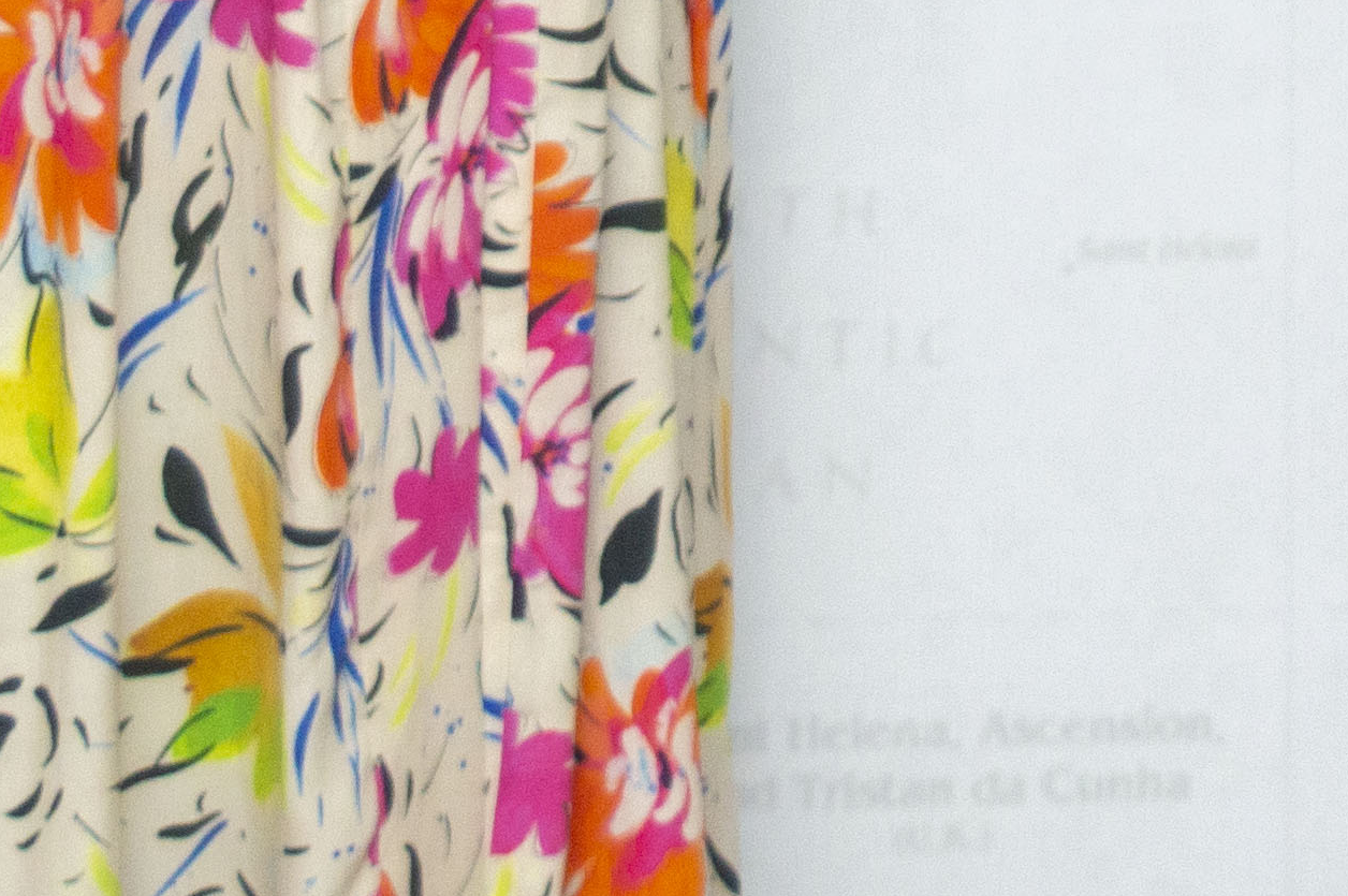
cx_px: 1483
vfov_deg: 5.8
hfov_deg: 8.9
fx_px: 8604
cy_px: -1110
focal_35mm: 230
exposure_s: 1/100
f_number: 4.5
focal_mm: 32
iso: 400
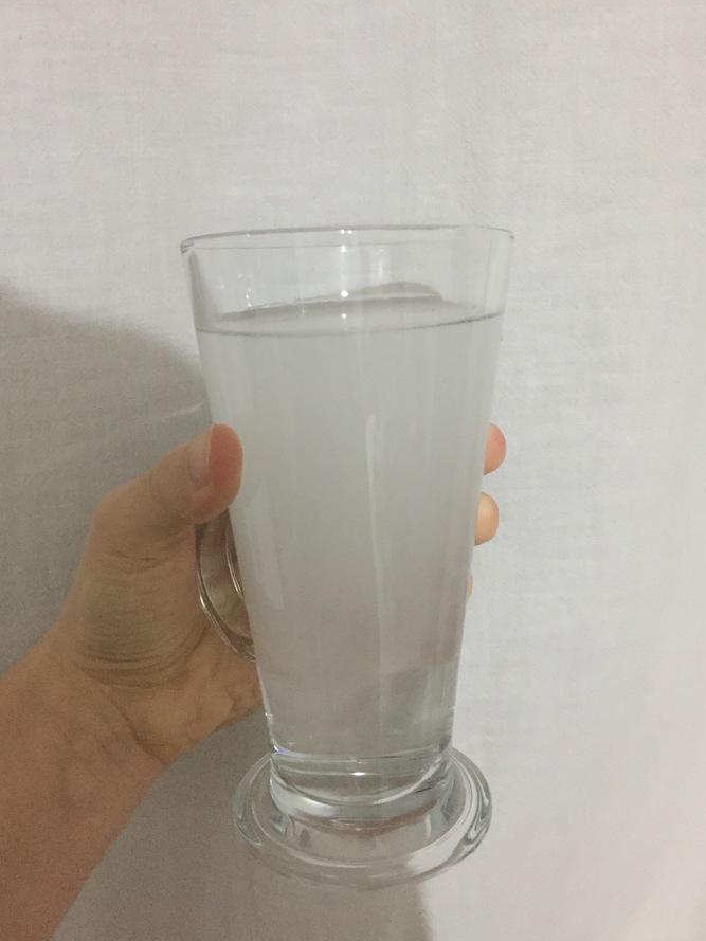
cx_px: 348
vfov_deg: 60.0
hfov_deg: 46.8
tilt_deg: -14.7
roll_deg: +4.5
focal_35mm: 30
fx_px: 816
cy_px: 464
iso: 500
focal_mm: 4.15
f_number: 2.2
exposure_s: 1/17
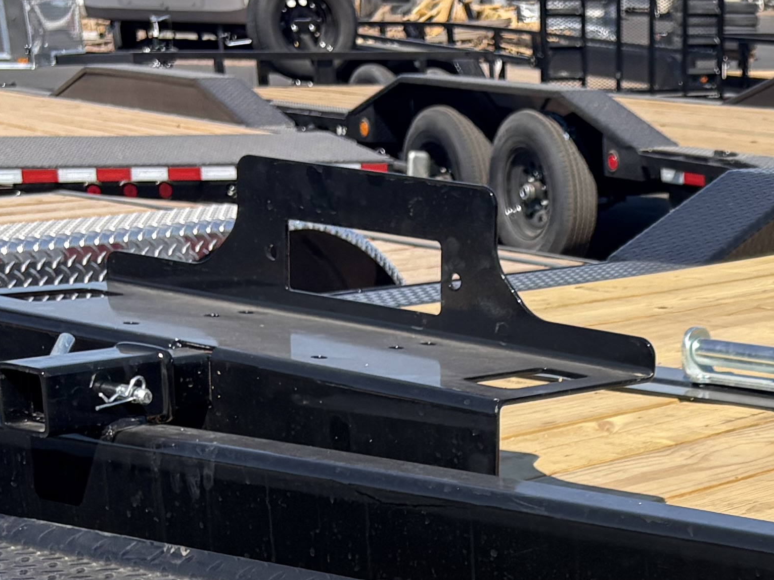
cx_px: 952
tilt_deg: -22.3
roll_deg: -1.2
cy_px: 820
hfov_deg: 19.0
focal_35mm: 97
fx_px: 2169
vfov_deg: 14.4
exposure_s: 1/2747
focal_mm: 5.96
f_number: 1.6
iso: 50
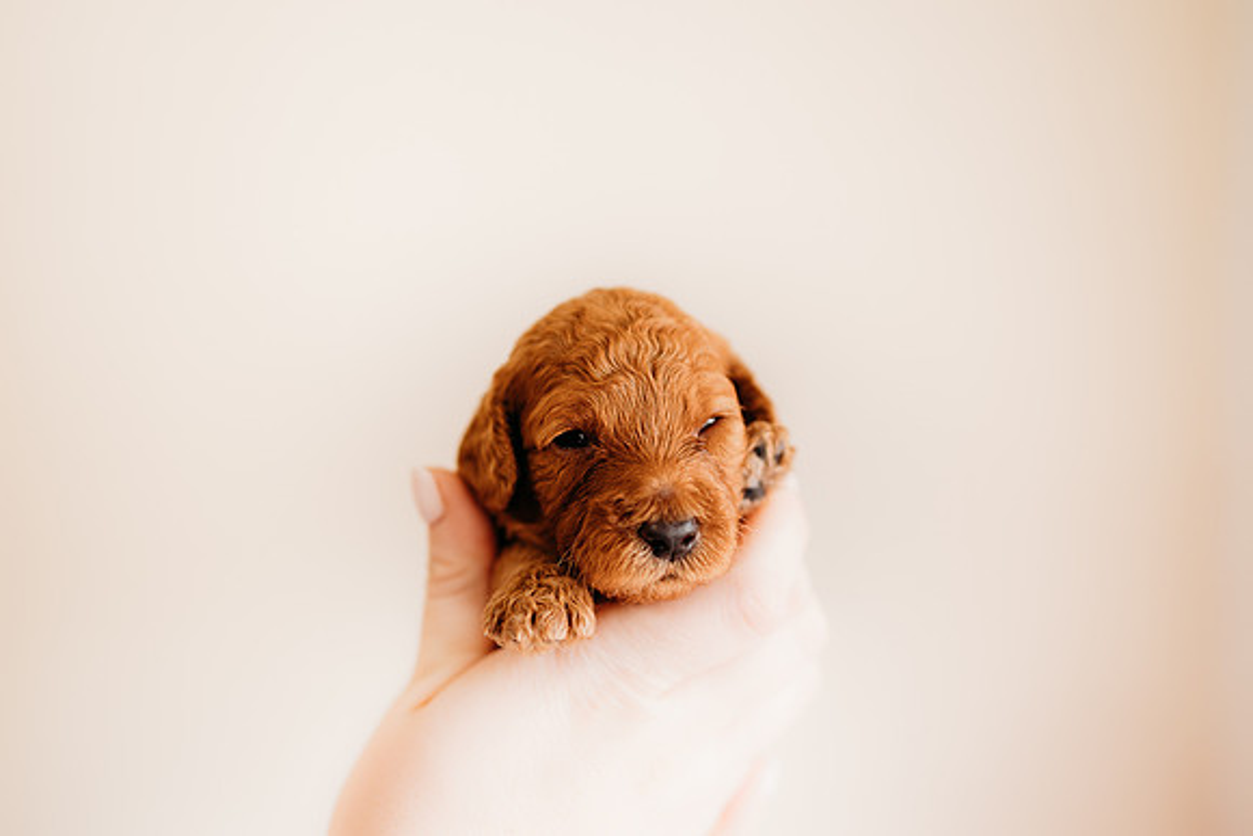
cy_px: 418
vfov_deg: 53.2
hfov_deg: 73.7
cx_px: 626
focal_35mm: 24
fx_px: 835
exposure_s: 1/100
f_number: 2.2
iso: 200
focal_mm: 24
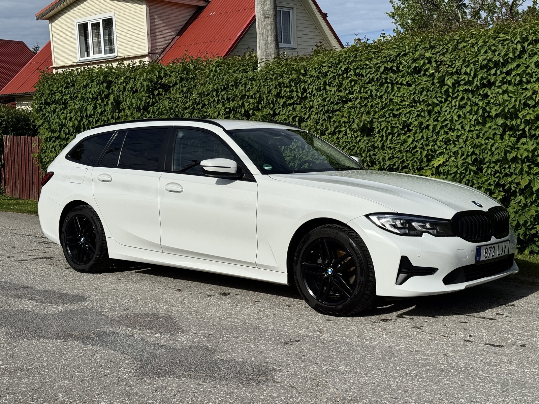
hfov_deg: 39.7
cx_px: 270
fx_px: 747
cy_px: 202
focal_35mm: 48
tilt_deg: -6.0
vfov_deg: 30.3
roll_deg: +2.2
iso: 80
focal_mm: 6.76
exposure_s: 1/9009
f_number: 1.78
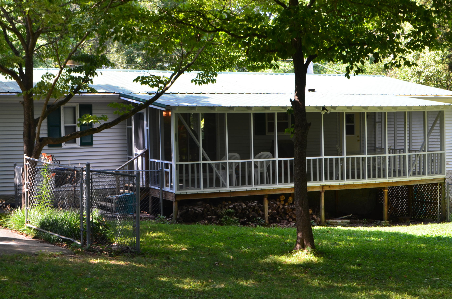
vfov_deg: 22.9
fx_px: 739
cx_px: 232
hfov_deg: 34.0
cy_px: 159
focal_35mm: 59
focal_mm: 36
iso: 320
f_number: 10
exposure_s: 1/60
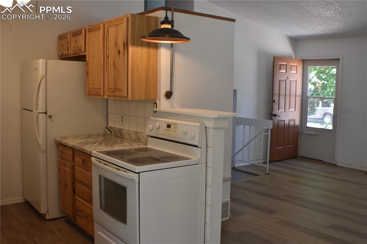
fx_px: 520
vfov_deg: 26.5
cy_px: 122
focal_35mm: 51
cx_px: 184
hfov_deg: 38.9
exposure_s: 1/100
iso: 400
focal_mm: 34
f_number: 5
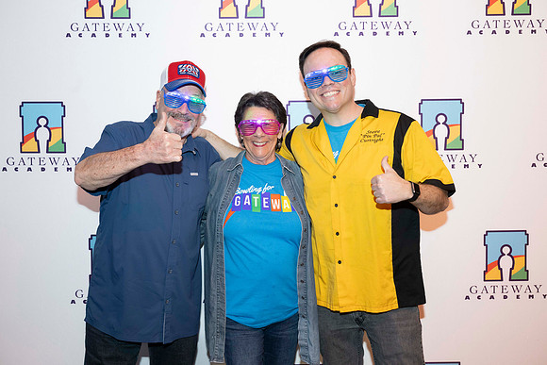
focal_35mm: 35
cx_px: 274
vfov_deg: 37.9
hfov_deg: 54.4
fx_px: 532
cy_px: 182
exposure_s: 1/50
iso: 800
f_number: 5.6
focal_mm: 35
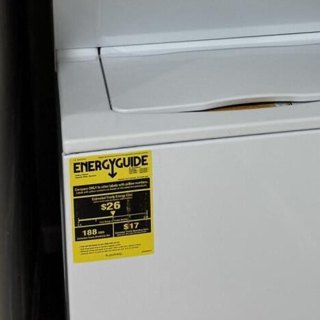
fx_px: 941
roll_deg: -0.7
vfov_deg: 18.6
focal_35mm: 90
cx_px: 277
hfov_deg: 19.0
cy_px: -28
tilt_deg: -14.0
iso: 160
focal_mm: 6.76
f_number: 1.78
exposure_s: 1/60
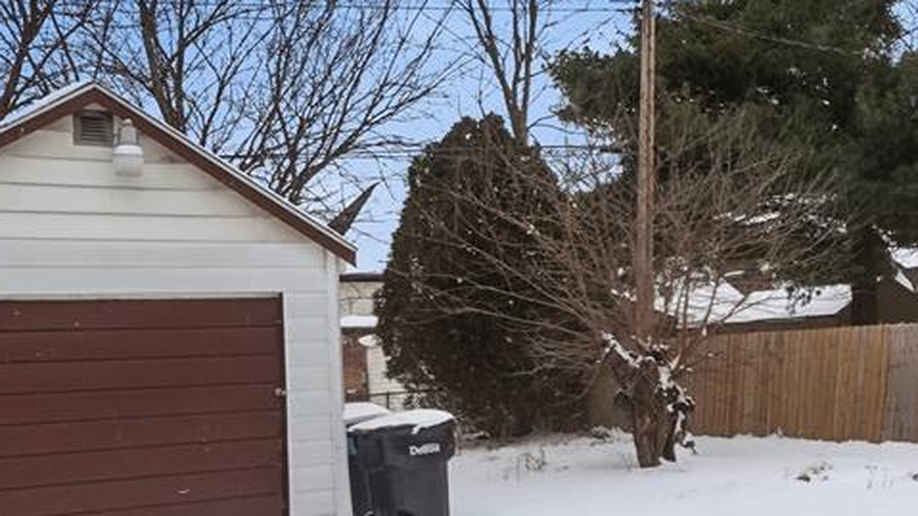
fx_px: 925
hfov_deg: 50.8
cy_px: 399
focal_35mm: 38
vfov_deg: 30.5
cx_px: 680
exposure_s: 1/8000
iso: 2000
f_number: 8
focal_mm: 17
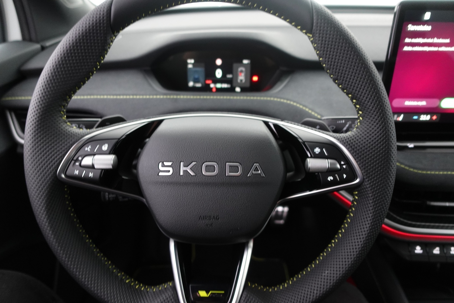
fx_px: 303
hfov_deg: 73.7
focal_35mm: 24
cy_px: 152
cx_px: 227
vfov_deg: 53.1
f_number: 1.8
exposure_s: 1/15
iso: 800
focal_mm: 9.4
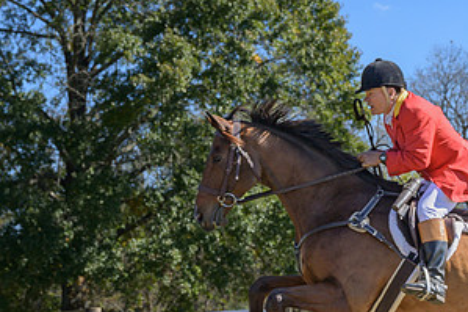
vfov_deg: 12.0
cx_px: 425
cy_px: 187
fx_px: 1481
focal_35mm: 114
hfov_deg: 17.7
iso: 200
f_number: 5.6
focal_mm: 44
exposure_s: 1/800
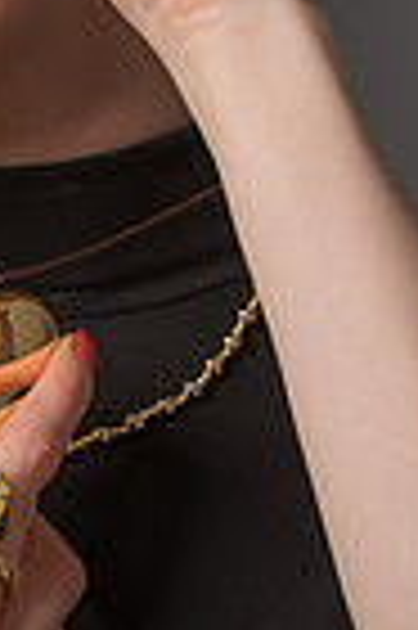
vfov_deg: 3.2
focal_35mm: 644
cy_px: 256
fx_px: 11243
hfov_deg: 2.1
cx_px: 0
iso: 100
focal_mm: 200
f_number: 13
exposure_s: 1/250
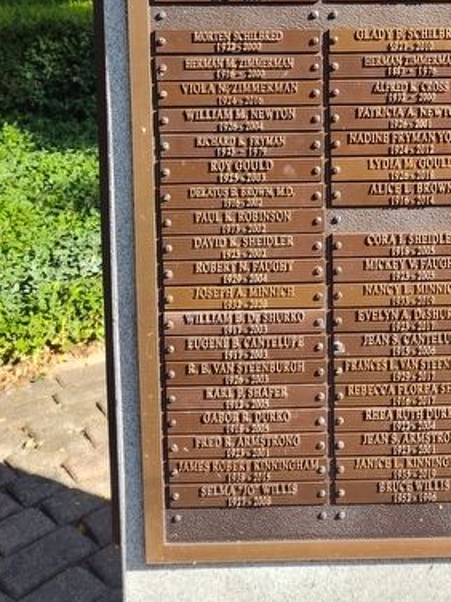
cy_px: 5
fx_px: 851
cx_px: 421
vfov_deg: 35.3
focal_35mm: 49
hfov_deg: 28.3
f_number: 1.8
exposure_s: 1/568
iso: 100
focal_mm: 5.56
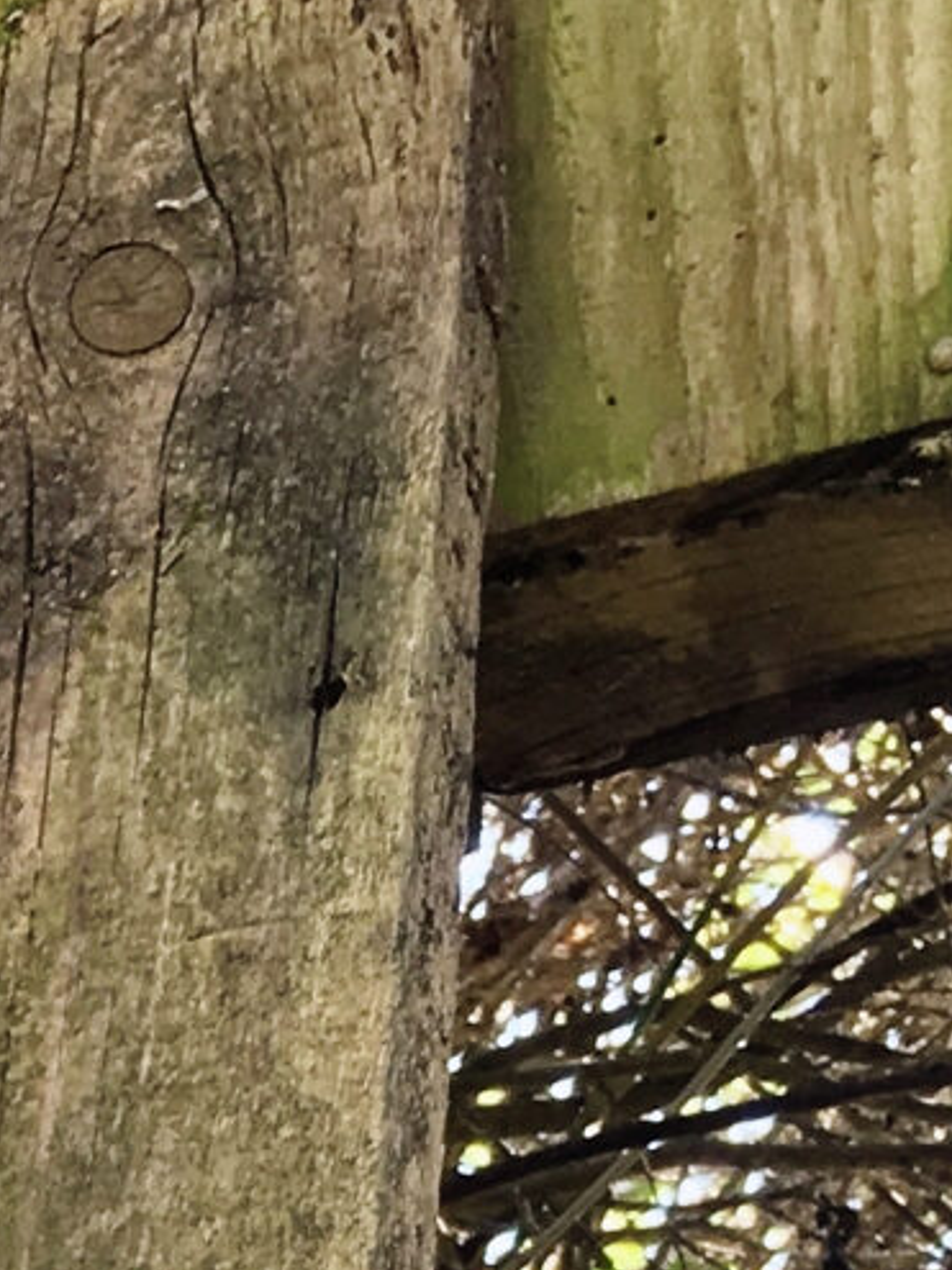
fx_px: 5503
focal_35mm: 150
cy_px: 2458
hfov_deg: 9.5
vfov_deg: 11.9
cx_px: -626
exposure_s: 1/50
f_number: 2.2
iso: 25
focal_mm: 4.15
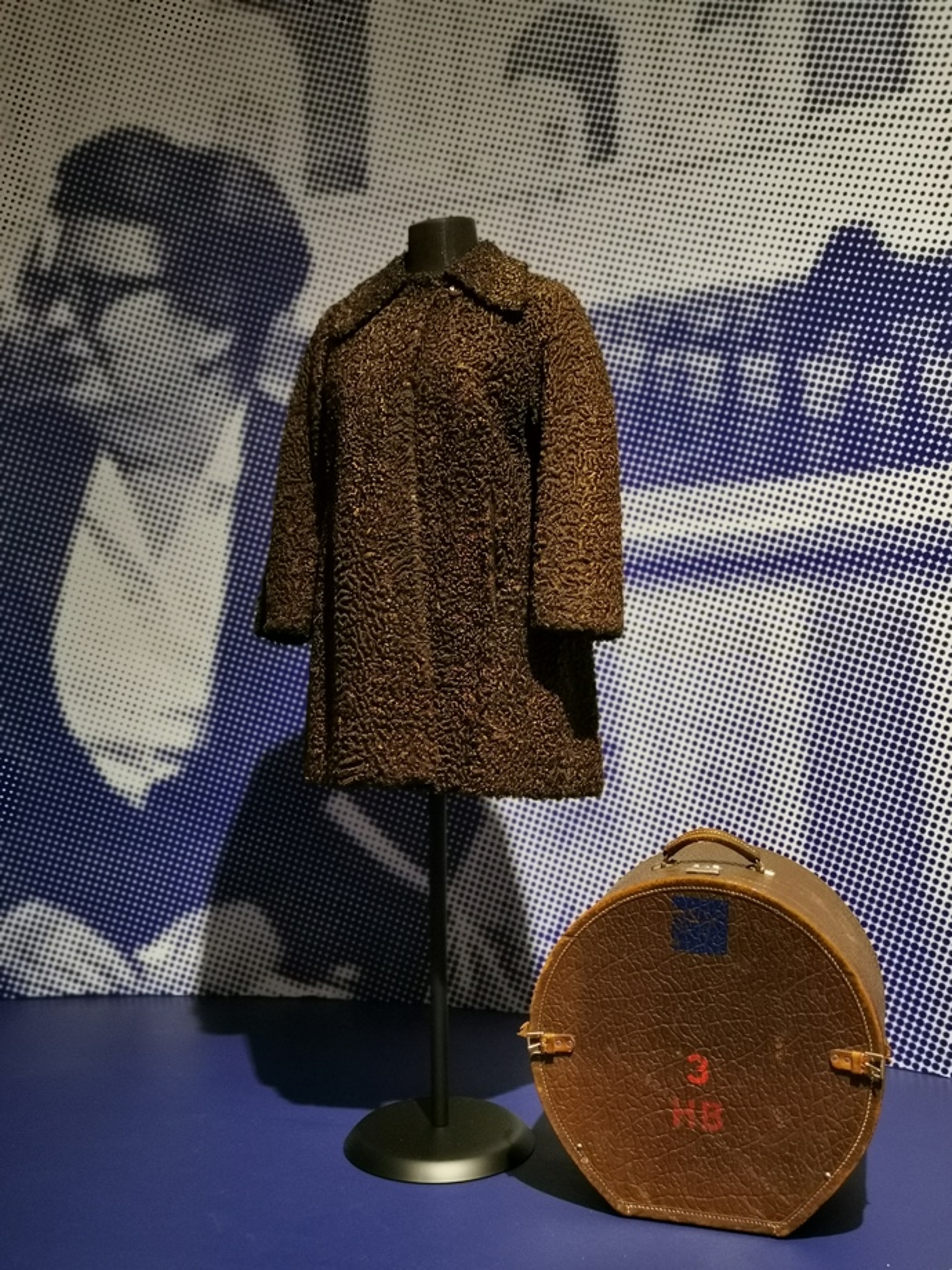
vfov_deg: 55.4
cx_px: 476
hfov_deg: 42.9
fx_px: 1210
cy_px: 635
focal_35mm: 33
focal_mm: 5.56
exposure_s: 1/33.3
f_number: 4
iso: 320
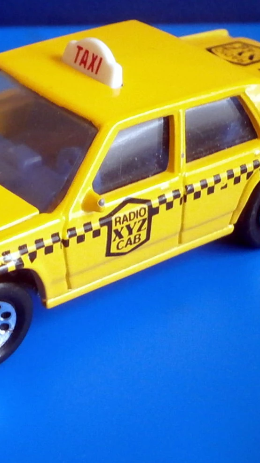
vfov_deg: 25.3
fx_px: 1029
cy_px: 184
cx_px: 70
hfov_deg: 14.3
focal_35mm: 84
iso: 400
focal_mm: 8.3
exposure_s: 1/40
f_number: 3.4
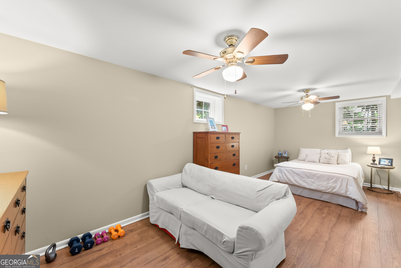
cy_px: 134
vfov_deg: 81.3
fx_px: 156
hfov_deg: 104.2
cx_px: 200
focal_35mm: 14
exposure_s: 1
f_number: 9
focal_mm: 14
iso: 800
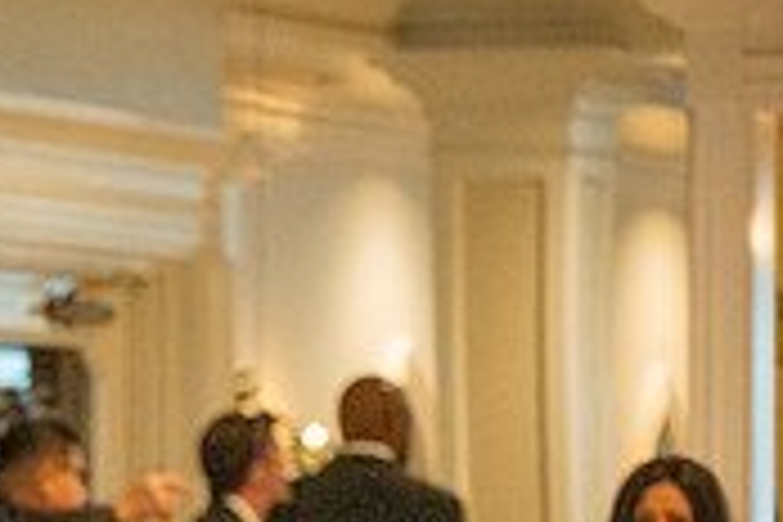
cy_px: 853
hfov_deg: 5.1
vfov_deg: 3.4
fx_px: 8721
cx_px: -382
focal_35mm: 401
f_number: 4
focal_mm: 120
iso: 2000
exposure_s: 1/200
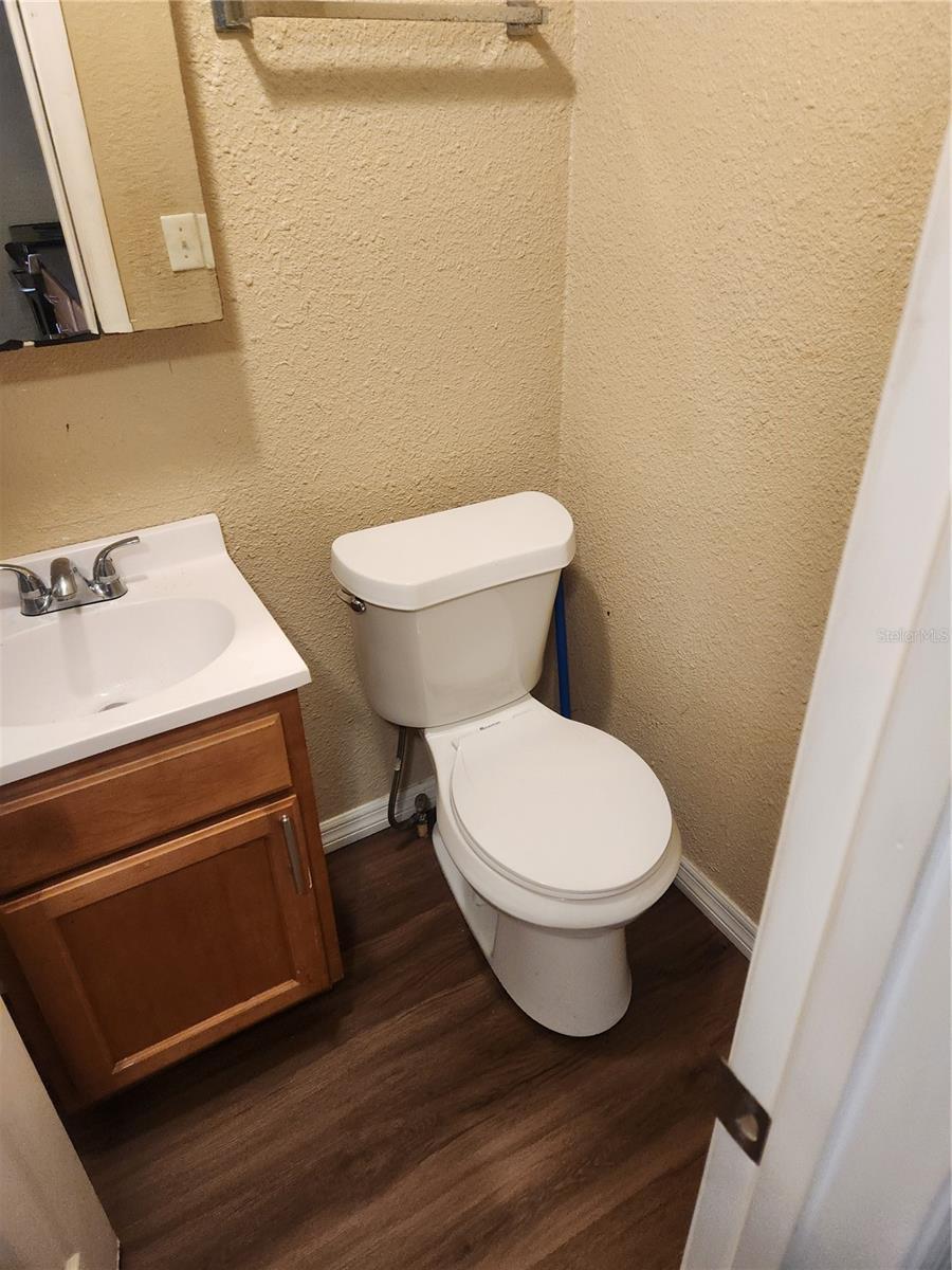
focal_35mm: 23
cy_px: 635
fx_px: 843
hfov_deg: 58.9
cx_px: 476
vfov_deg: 73.9
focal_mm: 5.4
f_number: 1.8
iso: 500
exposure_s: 1/120
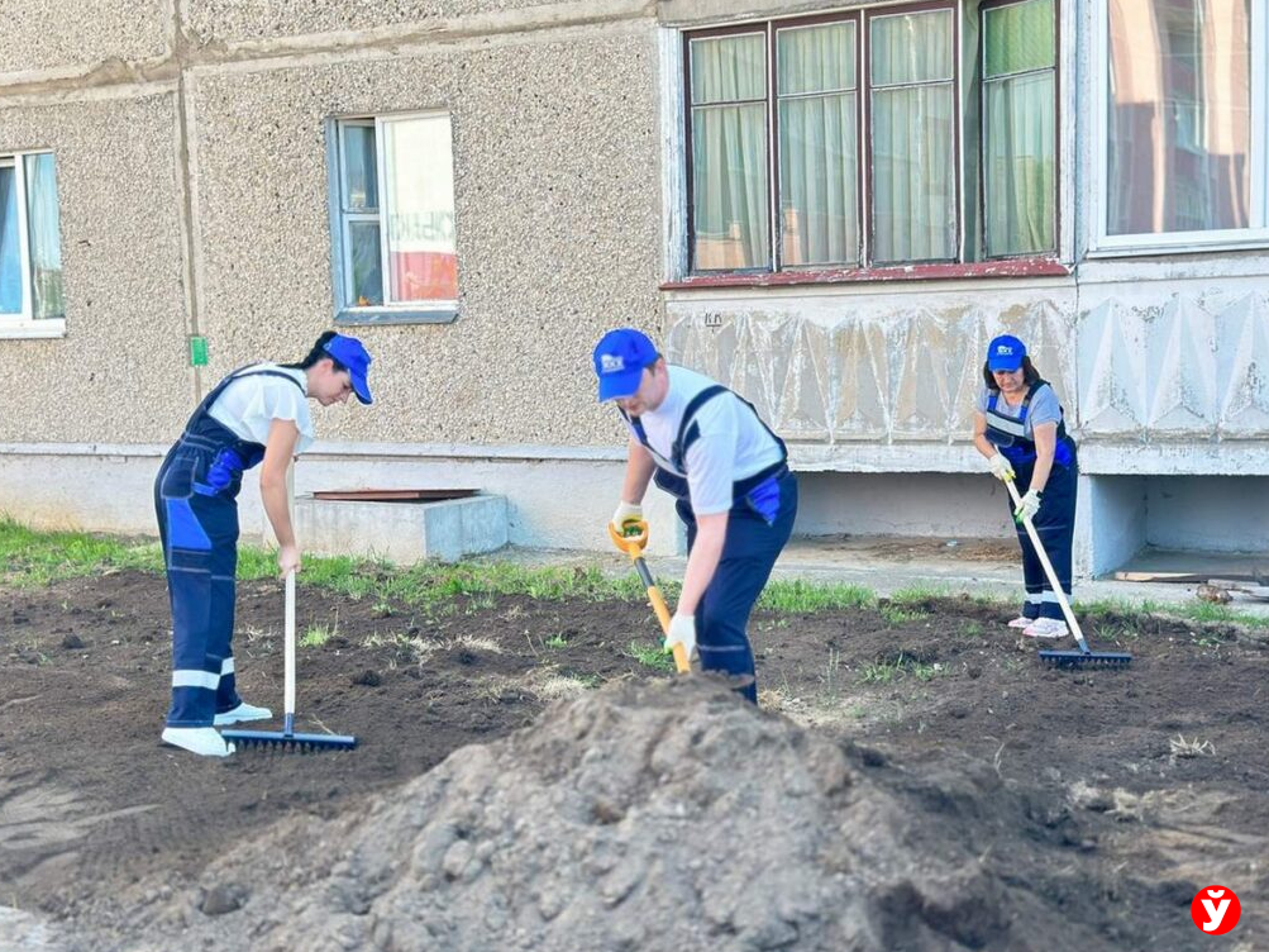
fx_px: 1796
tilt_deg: -5.0
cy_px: 479
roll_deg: +1.6
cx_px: 633
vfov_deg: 29.7
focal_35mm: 49
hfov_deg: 38.9
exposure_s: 1/384
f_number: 1.78
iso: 80
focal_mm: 6.86
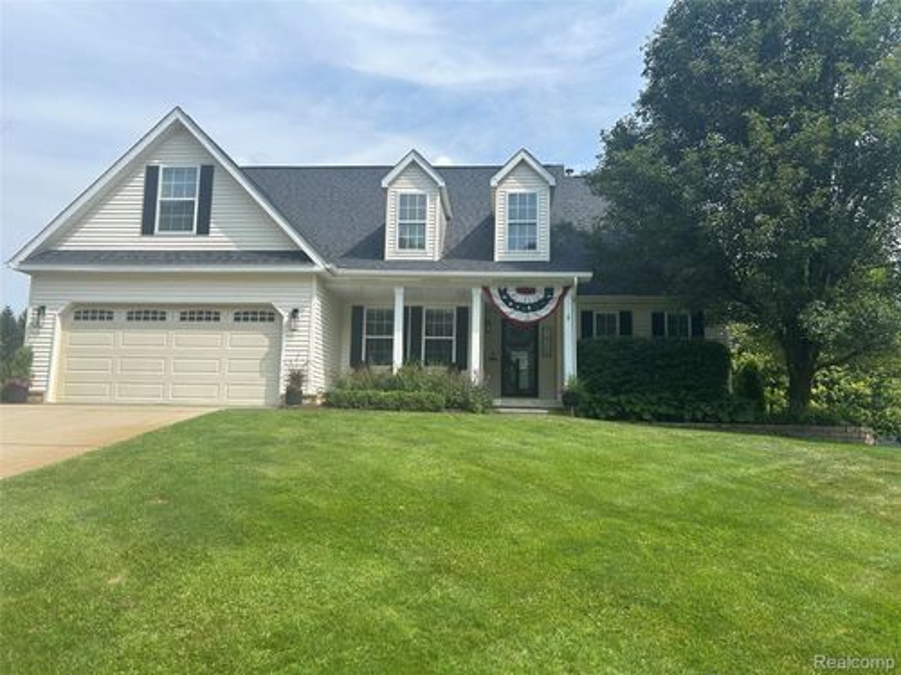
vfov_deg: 53.1
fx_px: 677
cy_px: 338
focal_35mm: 26
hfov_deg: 67.3
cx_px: 450
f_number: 1.5
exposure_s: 1/3257
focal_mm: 5.7
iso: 50
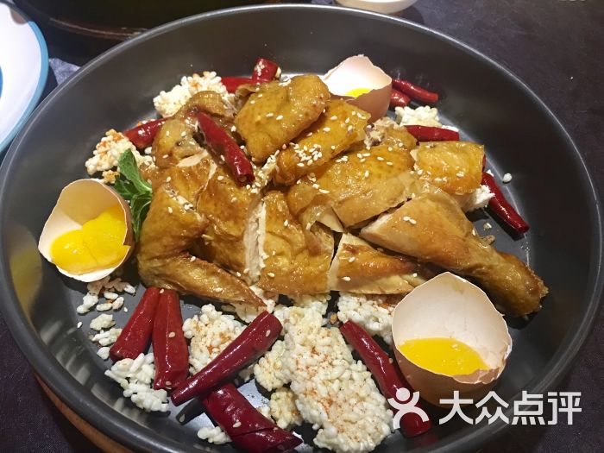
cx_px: 302
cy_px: 226
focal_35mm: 29
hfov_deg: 61.7
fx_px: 506
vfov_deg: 48.2
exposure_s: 1/10
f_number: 2.2
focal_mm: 4.15
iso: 80
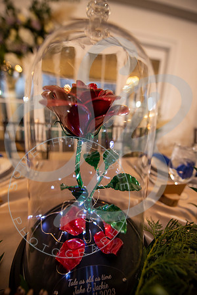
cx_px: 98
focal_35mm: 14
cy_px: 148
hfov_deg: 81.2
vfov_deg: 104.3
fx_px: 115
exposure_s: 1/200
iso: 1250
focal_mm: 14
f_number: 2.8
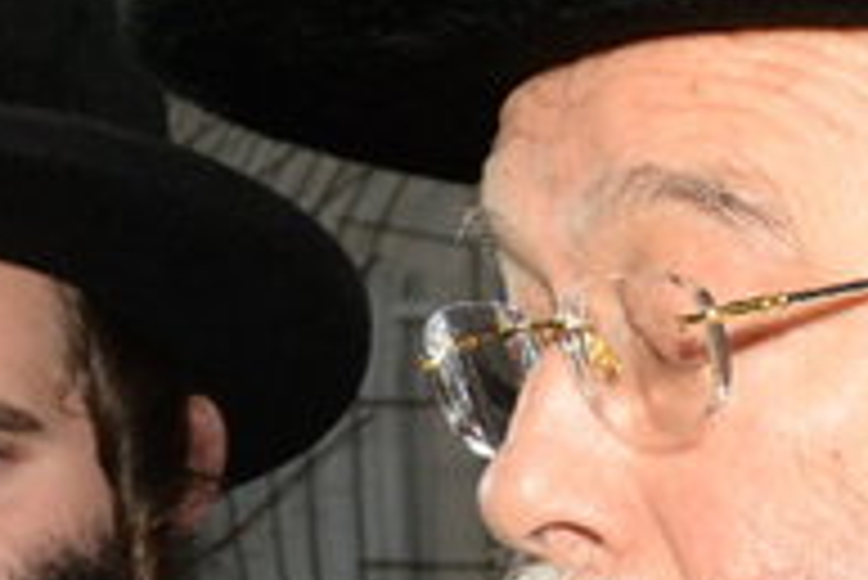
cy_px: 555
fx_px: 5429
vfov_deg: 6.1
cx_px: 319
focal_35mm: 225
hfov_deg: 9.1
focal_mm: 31
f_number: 8
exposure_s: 1/200
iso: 2500
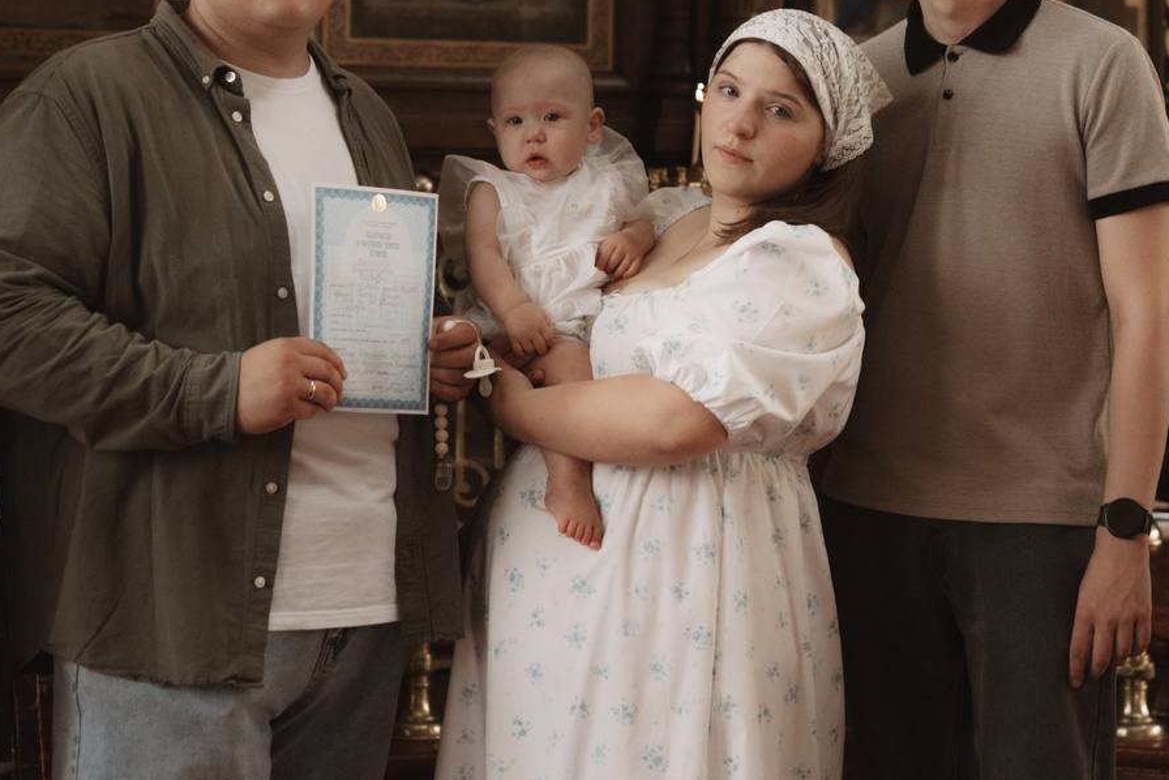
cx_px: 1025
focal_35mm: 100
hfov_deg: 20.1
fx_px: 3248
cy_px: 211
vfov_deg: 13.7
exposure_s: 1/320
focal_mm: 35
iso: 800
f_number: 2.2
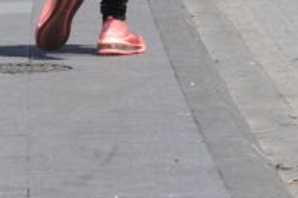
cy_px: -177
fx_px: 5889
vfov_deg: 1.9
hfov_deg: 2.9
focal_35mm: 712
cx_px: -32
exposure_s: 1/160
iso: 400
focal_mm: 120
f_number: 20
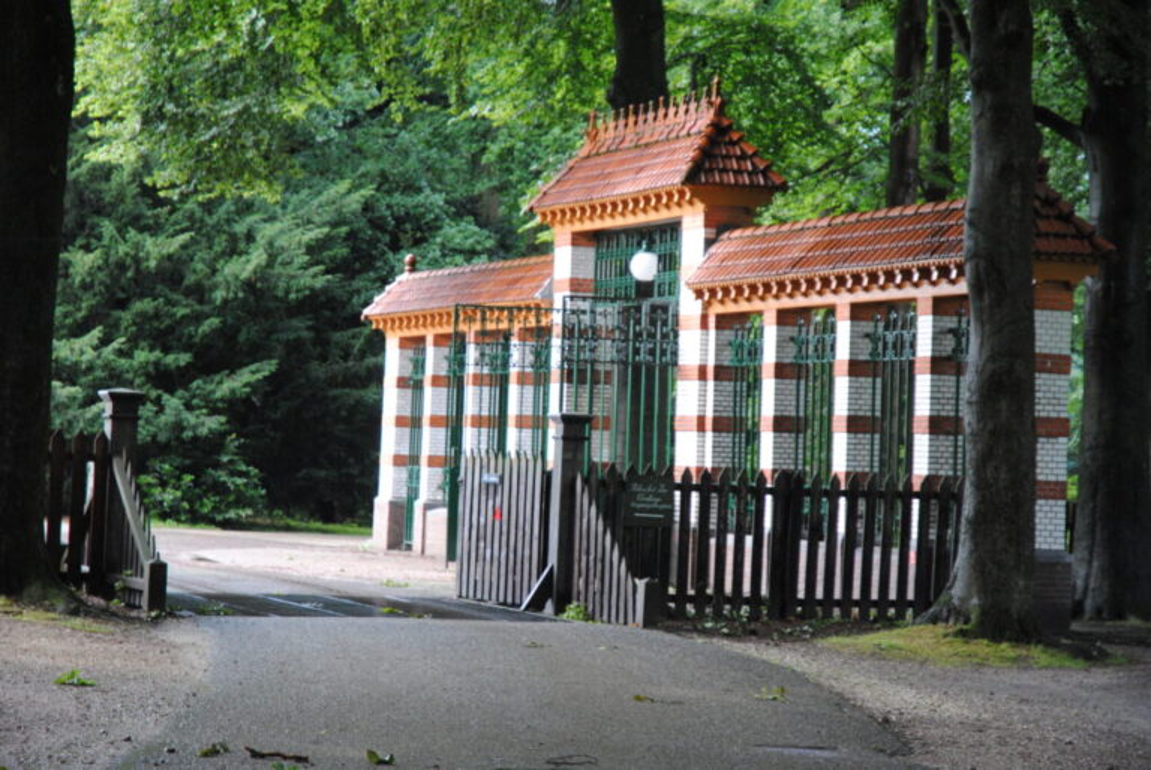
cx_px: 576
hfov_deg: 19.4
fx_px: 3361
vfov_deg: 13.1
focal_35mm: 105
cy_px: 385
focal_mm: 70
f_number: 4.5
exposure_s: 1/200
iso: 800
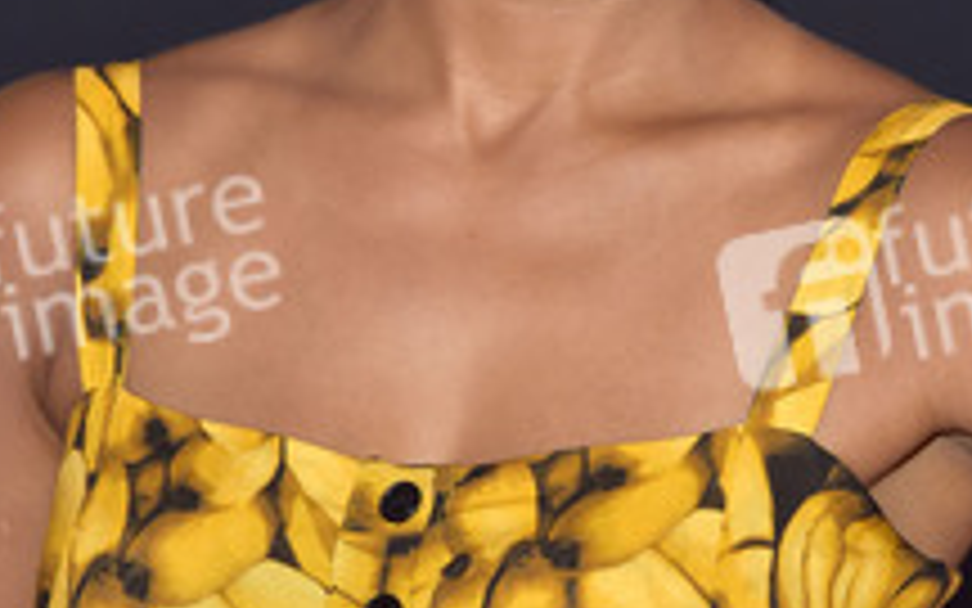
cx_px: 542
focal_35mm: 321
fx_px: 8503
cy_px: 59
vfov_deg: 4.1
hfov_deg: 6.5
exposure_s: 1/250
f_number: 7.1
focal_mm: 170
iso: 500
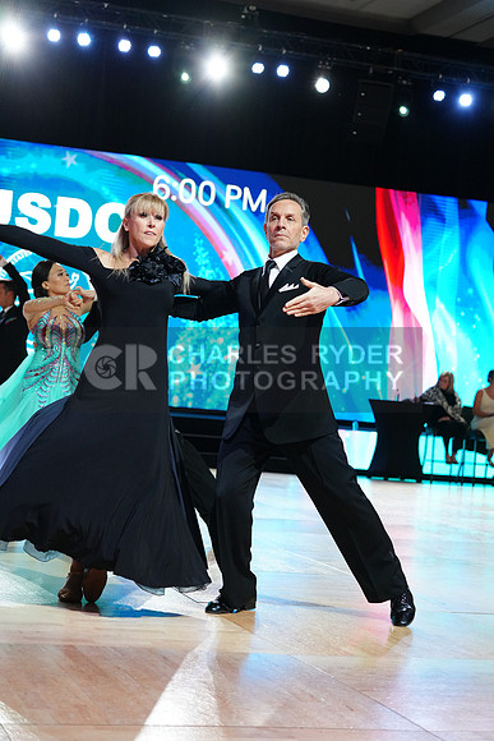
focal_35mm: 70
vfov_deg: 28.8
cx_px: 247
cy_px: 370
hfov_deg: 19.5
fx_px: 1440
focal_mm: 70
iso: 2500
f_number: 4
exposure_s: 1/320
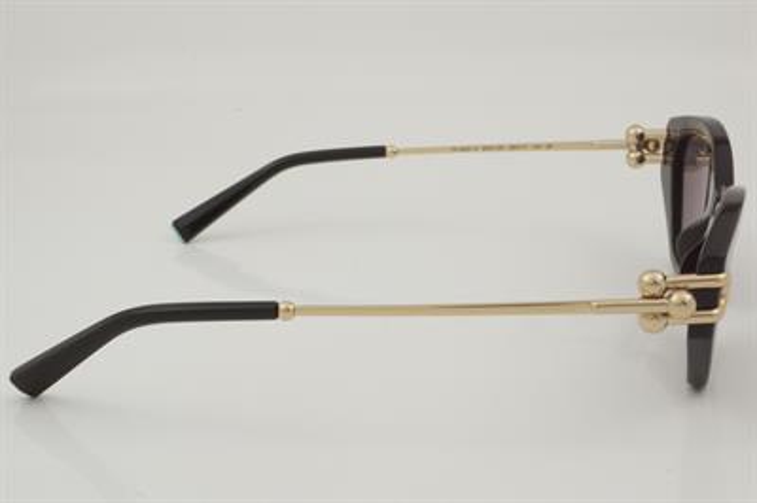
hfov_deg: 27.0
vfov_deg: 18.2
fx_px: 1576
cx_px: 378
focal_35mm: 75
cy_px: 252
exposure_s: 1/3
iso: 100
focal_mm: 50
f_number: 32
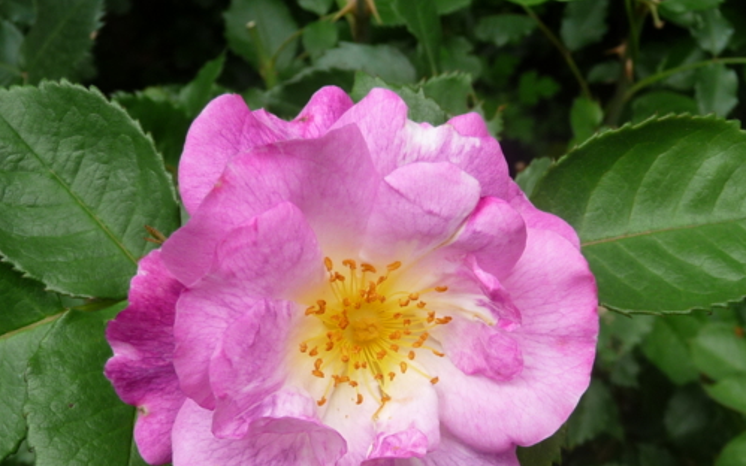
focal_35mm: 51
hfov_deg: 39.5
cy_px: 382
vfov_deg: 24.9
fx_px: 1037
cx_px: 422
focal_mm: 5
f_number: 3.4
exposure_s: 1/200
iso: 100
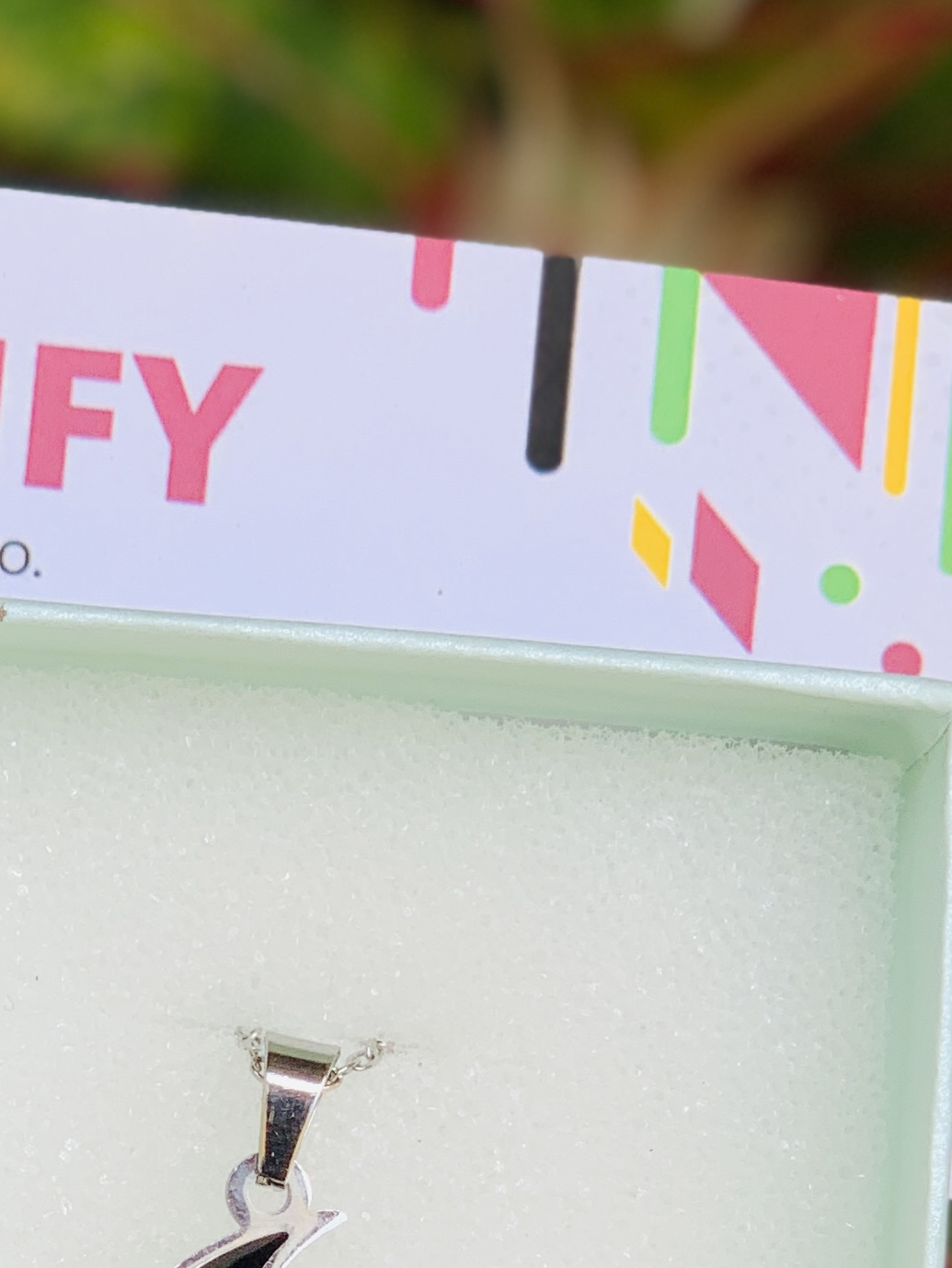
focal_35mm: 152
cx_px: 266
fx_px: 5571
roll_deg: -12.9
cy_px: 1318
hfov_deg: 9.8
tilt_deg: -31.6
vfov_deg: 12.8
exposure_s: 1/318
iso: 16
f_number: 2.4
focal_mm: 6
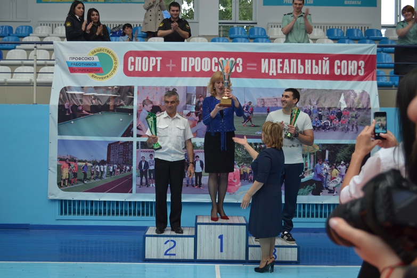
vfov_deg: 30.8
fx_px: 504
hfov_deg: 45.0
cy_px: 139
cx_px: 208
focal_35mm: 44
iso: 500
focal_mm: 29
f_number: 4.5
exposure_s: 1/30
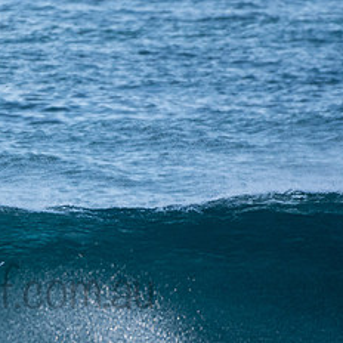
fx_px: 17881
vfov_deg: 1.1
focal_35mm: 1595
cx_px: -3
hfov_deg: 1.1
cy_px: 274
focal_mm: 500
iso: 1100
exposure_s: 1/1250
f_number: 5.6
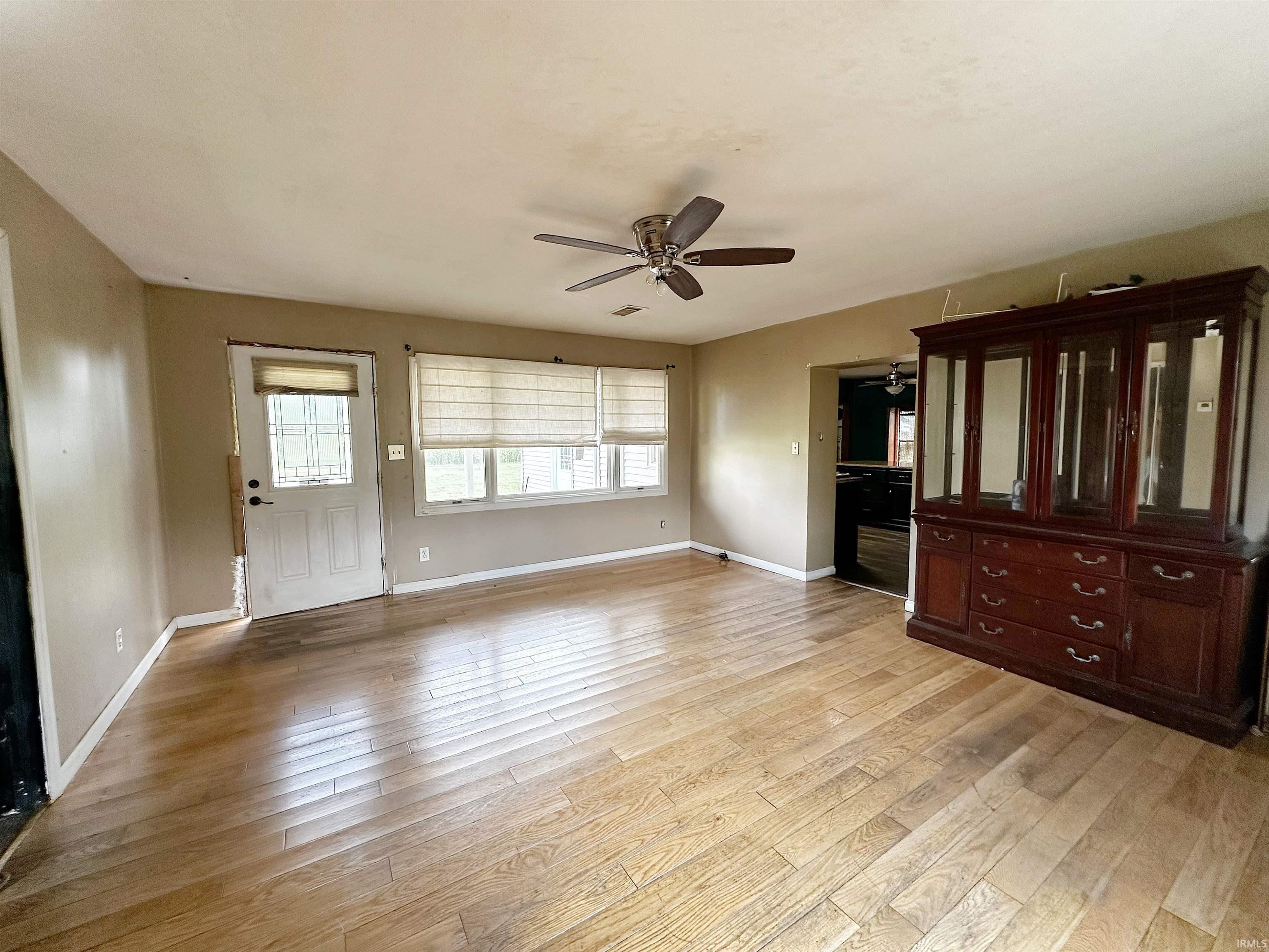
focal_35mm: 14
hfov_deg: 102.1
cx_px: 634
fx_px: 513
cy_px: 476
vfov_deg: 85.7
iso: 200
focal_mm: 2.22
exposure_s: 1/99
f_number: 2.2
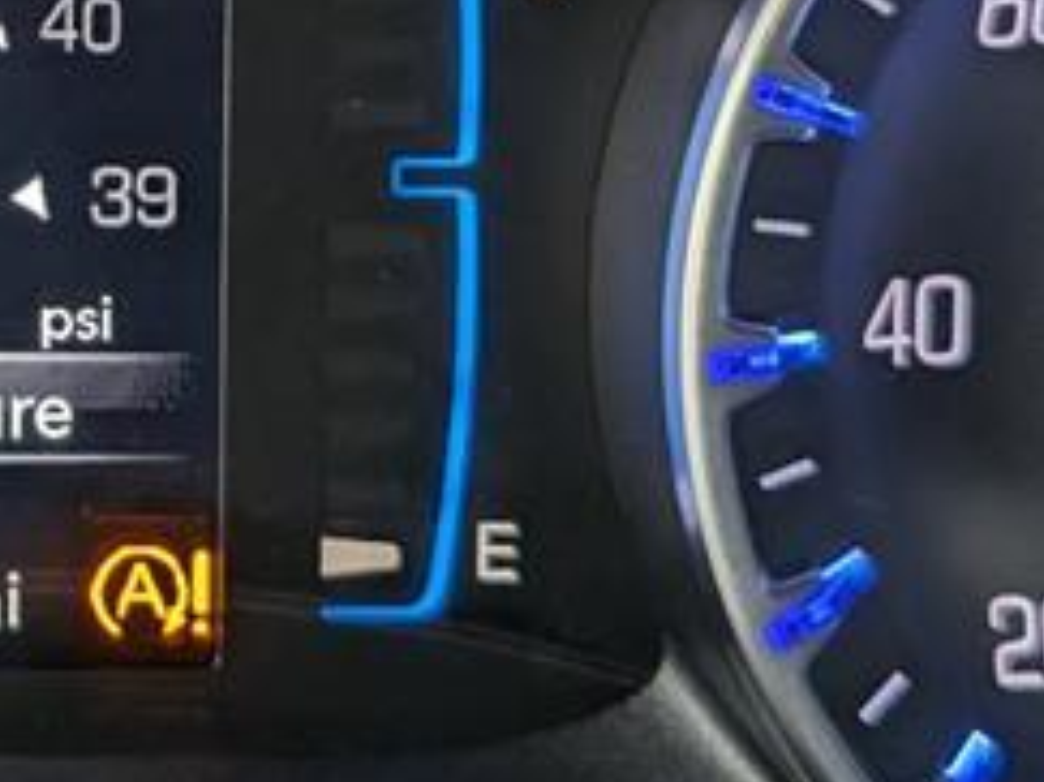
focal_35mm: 129
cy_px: -95
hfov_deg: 14.7
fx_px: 3889
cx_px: -245
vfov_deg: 11.3
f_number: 1.68
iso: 197
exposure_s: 1/99
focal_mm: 6.9
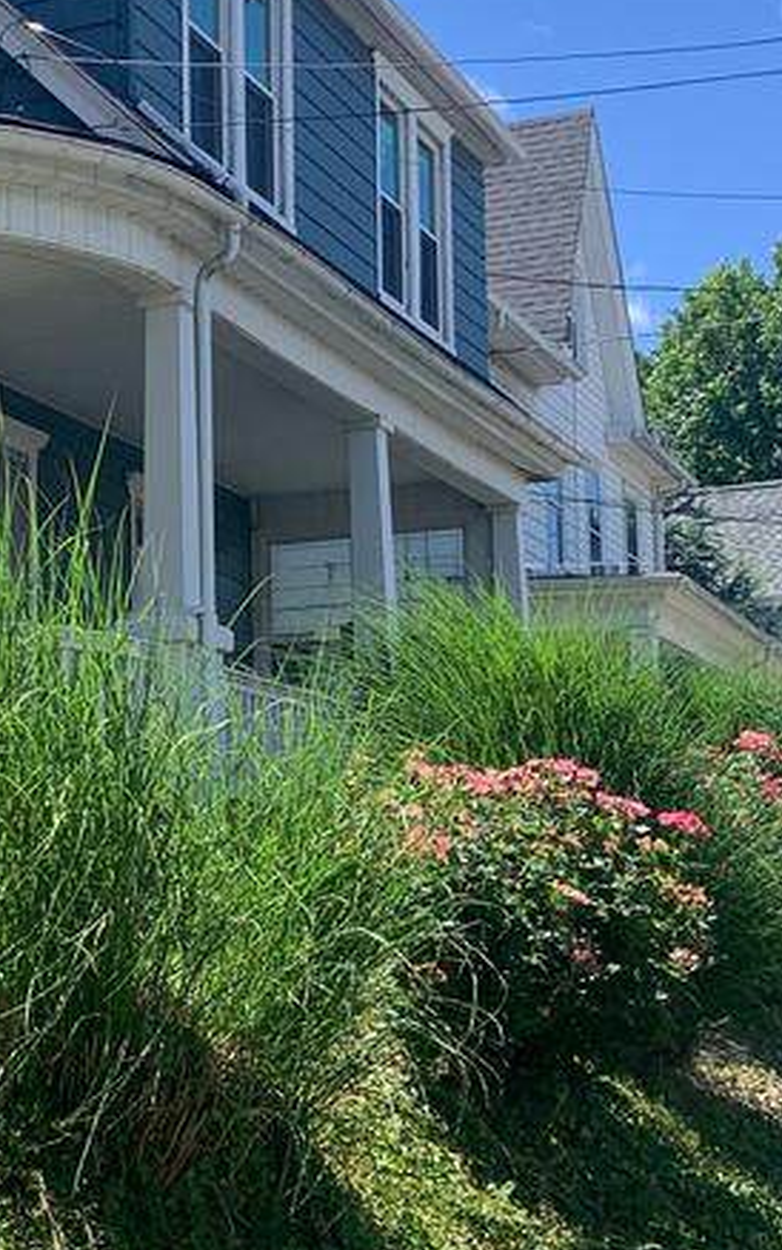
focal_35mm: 68
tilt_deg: +9.2
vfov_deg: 30.2
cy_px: 631
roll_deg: +0.6
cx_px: 68
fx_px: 2317
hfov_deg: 18.8
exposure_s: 1/1266
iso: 25
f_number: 1.8
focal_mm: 4.25
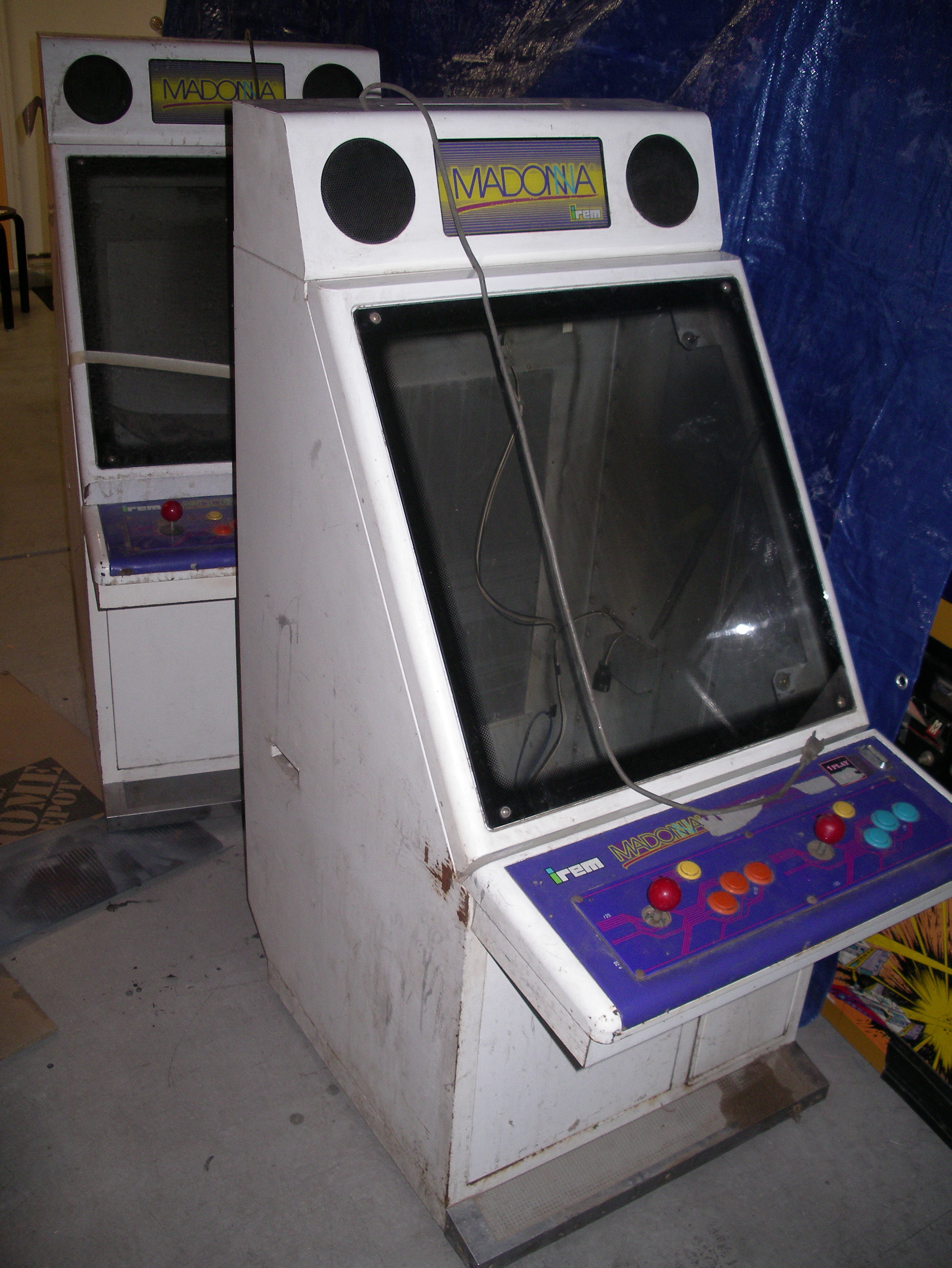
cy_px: 634
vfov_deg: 50.1
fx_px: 1355
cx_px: 476
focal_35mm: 37
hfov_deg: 38.7
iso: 200
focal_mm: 7.8
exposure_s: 1/40
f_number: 2.8
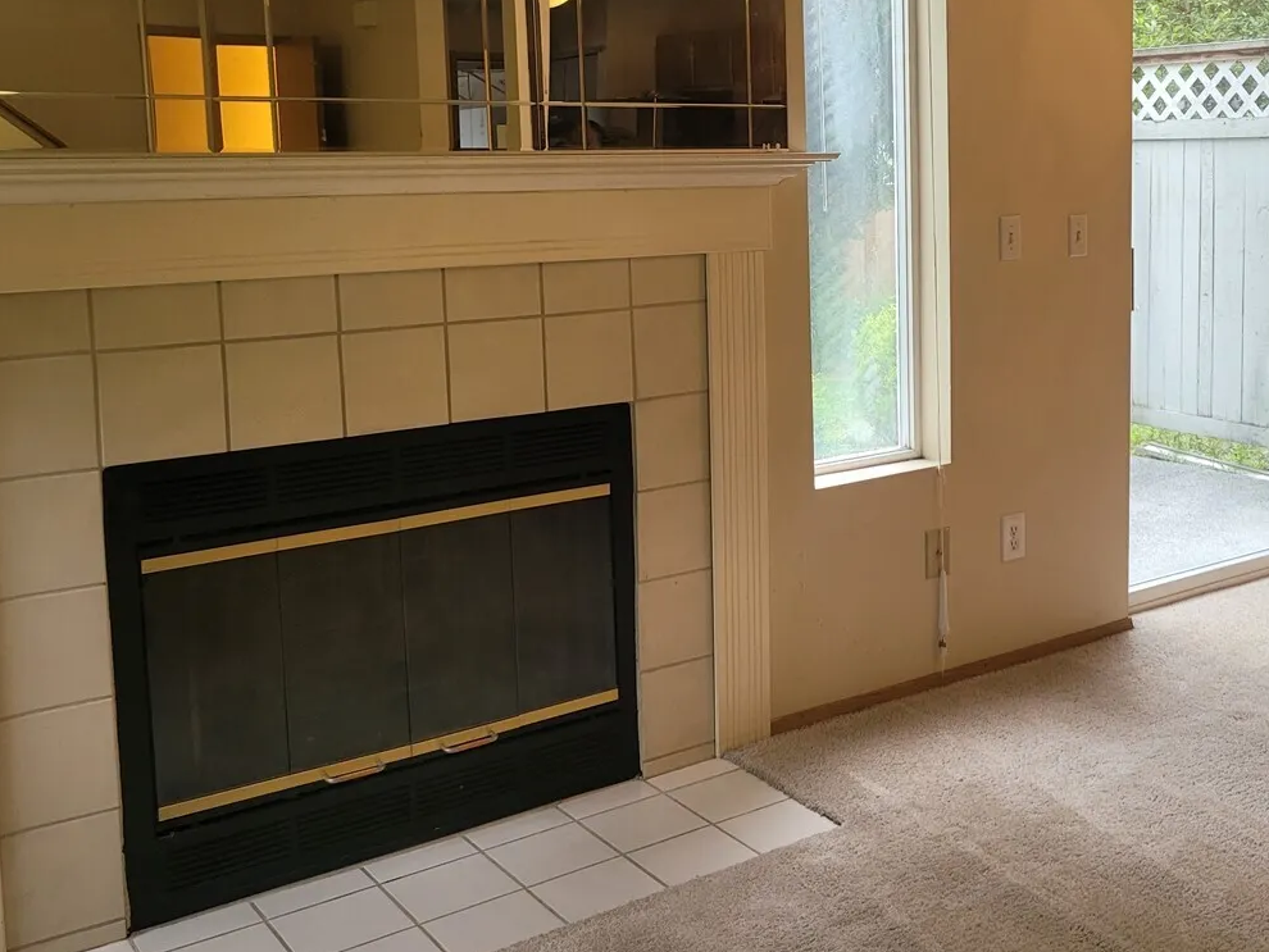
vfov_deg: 34.0
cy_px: 315
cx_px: 961
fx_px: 1540
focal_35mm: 42
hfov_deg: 43.3
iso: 100
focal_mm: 5.4
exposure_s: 1/120
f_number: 1.8
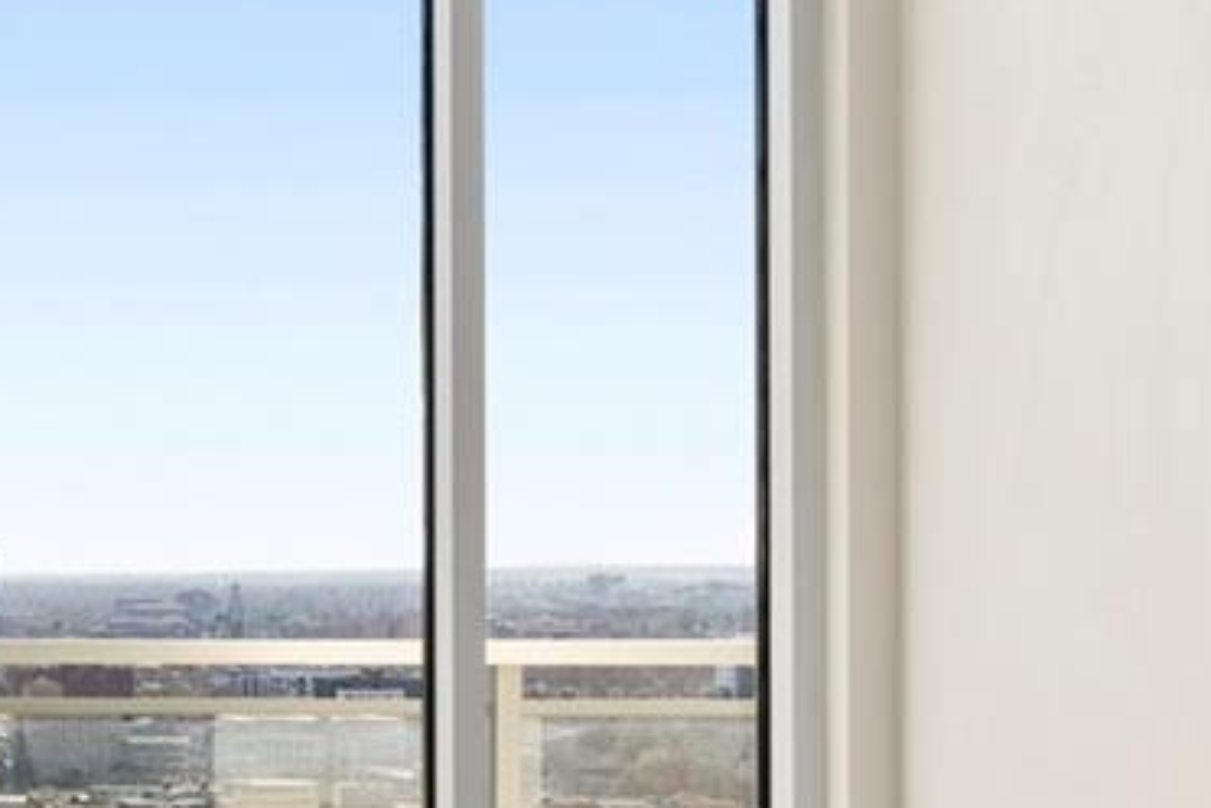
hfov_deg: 18.0
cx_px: -697
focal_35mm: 99
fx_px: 3330
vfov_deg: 13.8
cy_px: 554
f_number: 9
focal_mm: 23
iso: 640
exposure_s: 1/125
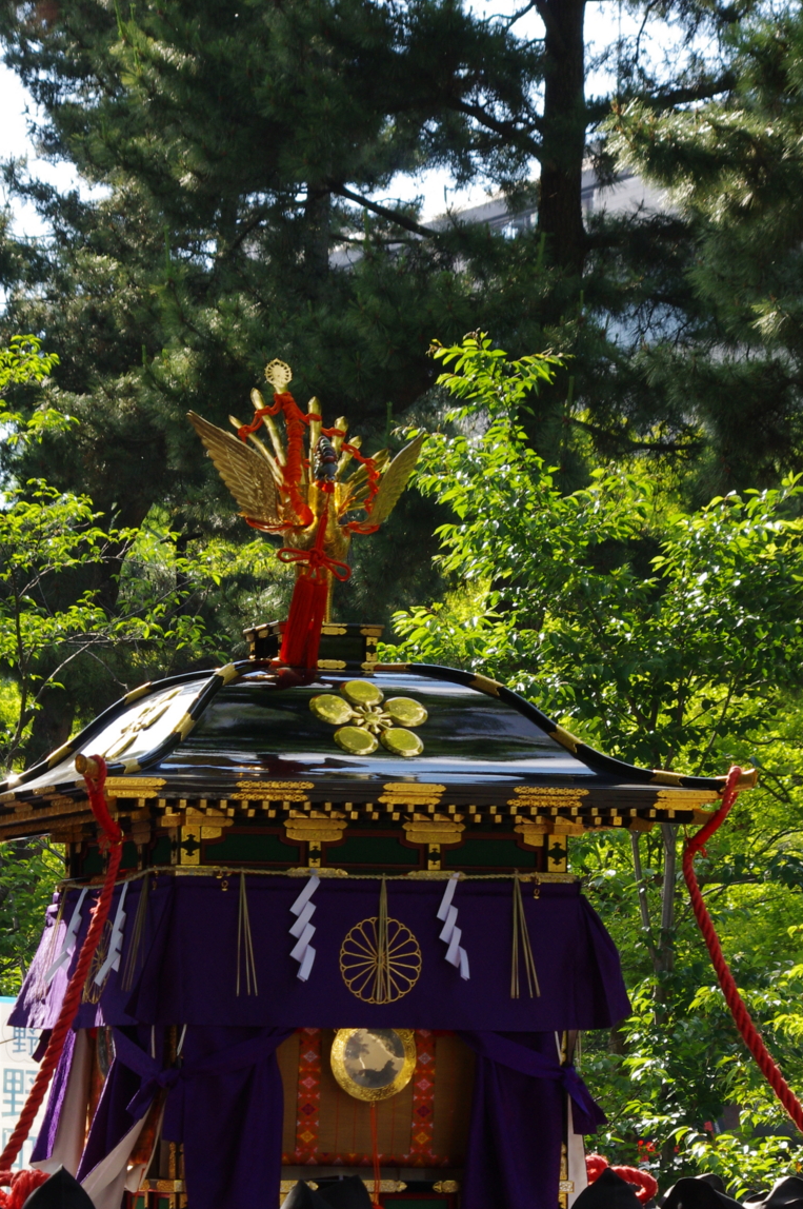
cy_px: 841
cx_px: 393
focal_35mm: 163
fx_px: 5465
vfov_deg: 12.6
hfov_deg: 8.4
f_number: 11
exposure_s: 1/160
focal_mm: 77.5
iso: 400
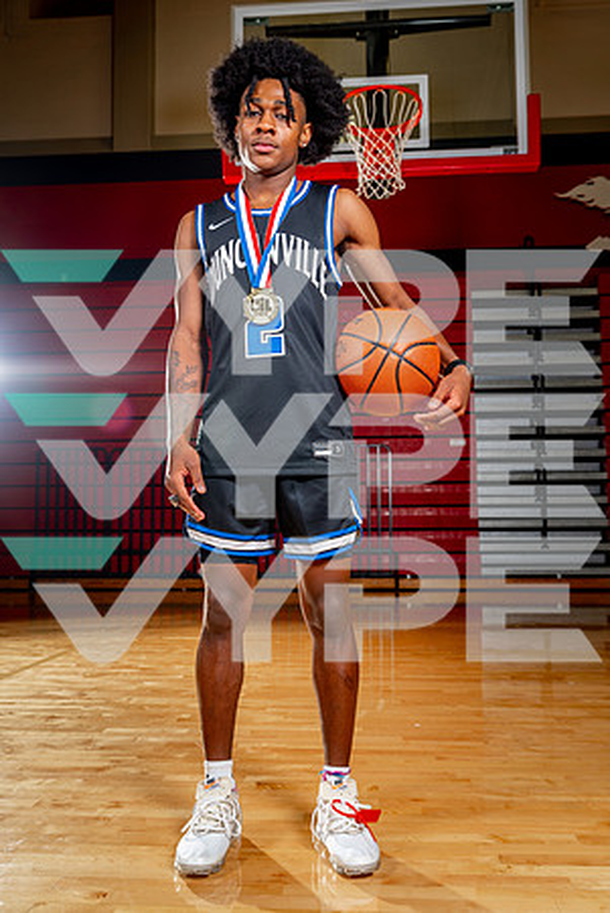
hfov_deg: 41.2
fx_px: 811
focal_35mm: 32
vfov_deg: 58.7
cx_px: 305
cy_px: 456
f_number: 5.6
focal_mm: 32
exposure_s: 1/125
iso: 100
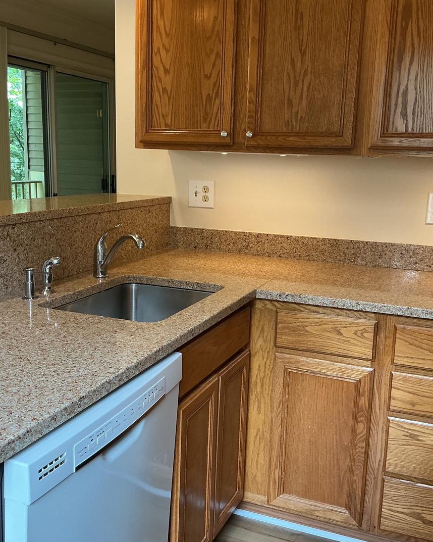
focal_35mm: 38
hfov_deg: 39.1
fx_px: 609
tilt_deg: -11.3
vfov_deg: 47.9
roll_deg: -2.1
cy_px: 271
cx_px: 214
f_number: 1.8
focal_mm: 3
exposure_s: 1/60
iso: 80
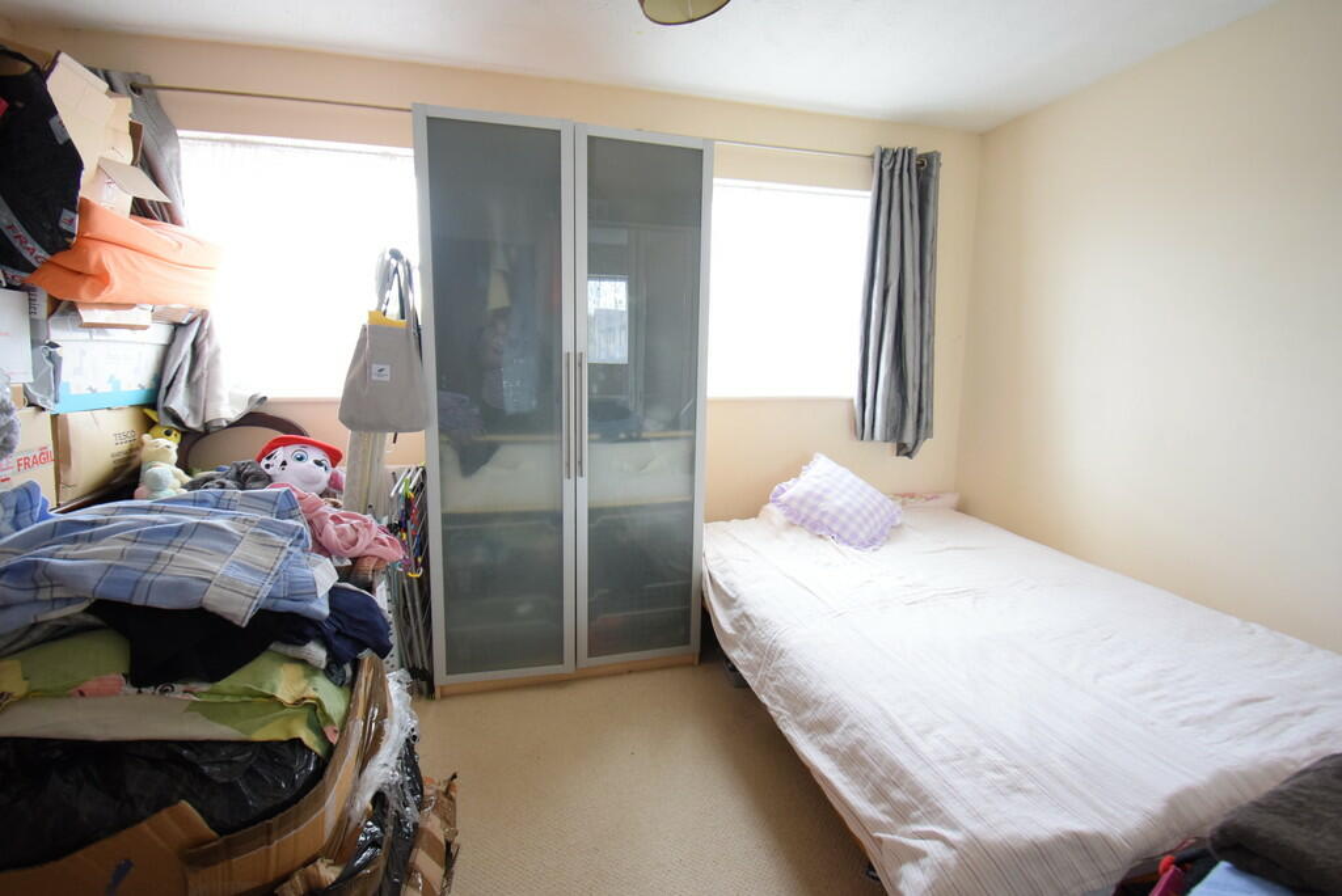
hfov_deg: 94.9
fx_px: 615
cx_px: 671
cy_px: 448
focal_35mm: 16
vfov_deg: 72.1
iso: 1100
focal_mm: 11
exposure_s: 1/60
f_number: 4.8
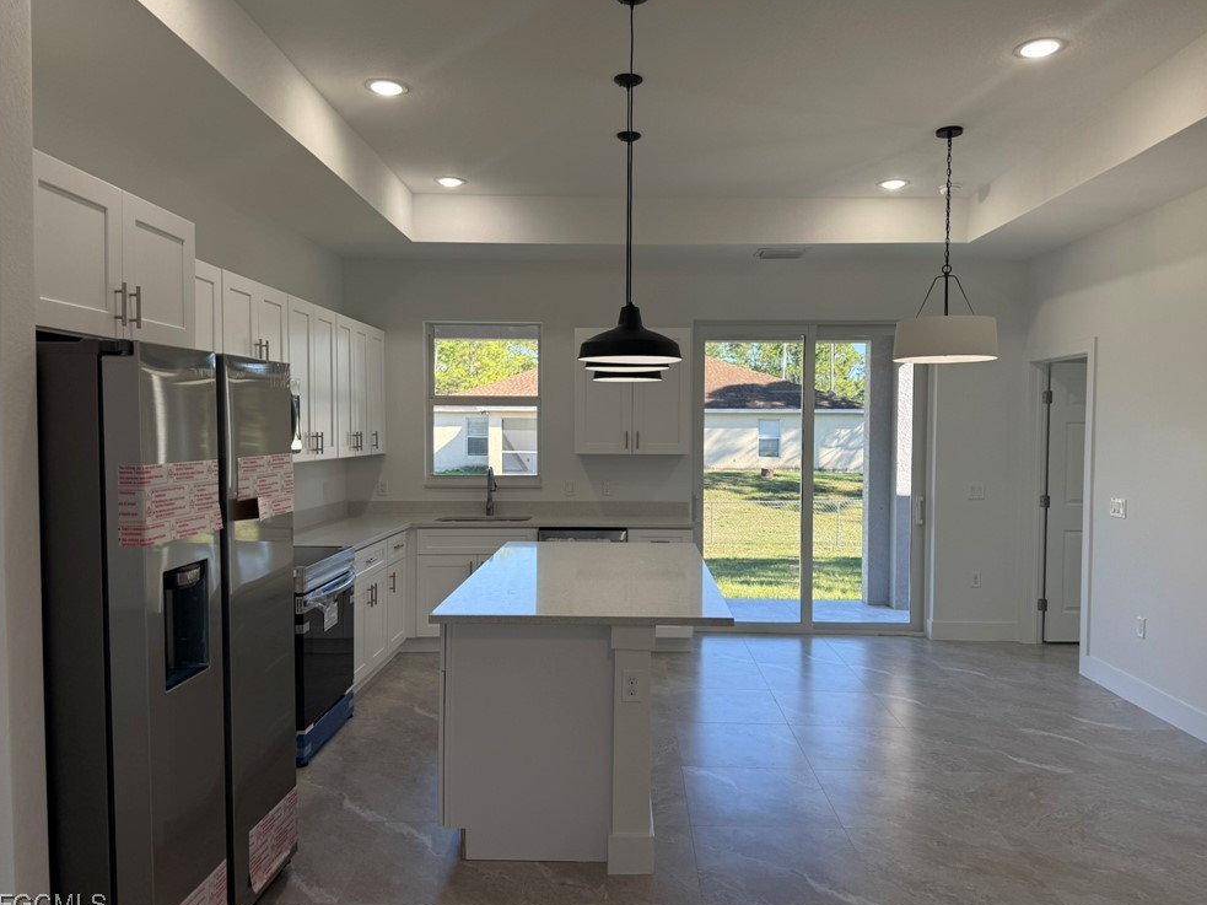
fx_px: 872
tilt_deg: -1.9
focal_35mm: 25
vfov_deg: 54.9
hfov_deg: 69.4
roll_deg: +0.0
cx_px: 619
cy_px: 460
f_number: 1.78
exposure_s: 1/266
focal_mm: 6.76
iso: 80
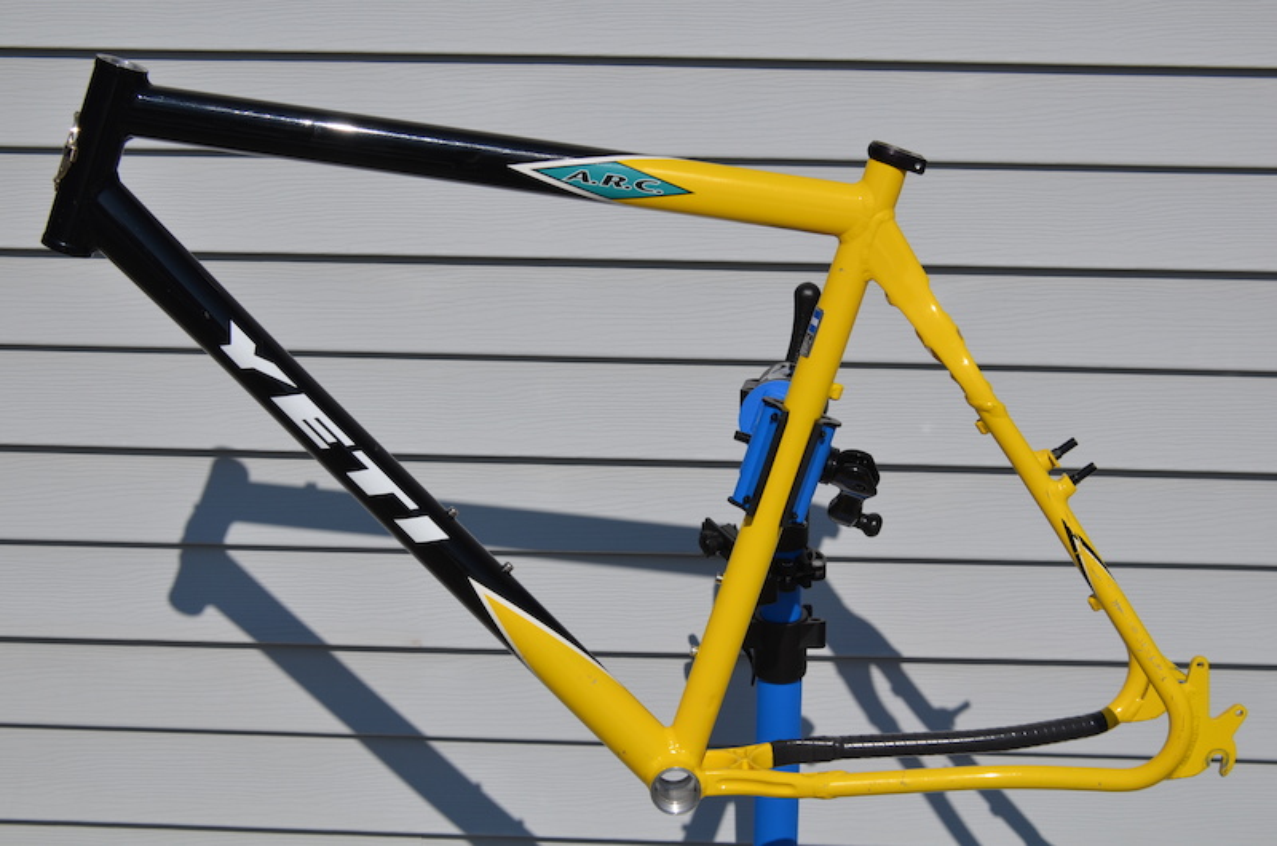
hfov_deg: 27.0
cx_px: 638
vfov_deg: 18.1
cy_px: 423
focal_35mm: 75
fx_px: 2655
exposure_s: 1/250
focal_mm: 50
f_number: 8
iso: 100
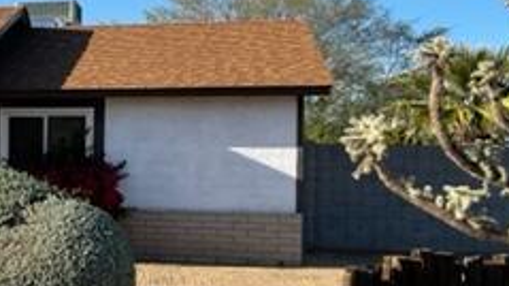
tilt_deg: +1.0
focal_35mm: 76
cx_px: -109
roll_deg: -1.1
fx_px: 1025
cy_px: 171
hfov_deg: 25.0
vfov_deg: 15.8
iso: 32
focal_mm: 4.2
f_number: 1.6
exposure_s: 1/2817
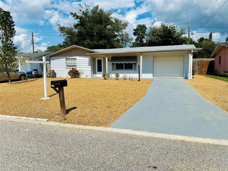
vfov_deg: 56.8
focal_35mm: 24
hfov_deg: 71.6
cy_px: 86
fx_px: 158
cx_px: 114
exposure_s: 1/9709
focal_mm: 6.86
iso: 80
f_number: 1.78
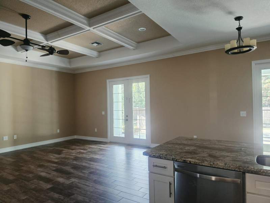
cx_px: 135
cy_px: 102
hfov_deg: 73.9
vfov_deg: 58.9
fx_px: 179
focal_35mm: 23
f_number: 1.7
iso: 500
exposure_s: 1/120
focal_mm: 6.3
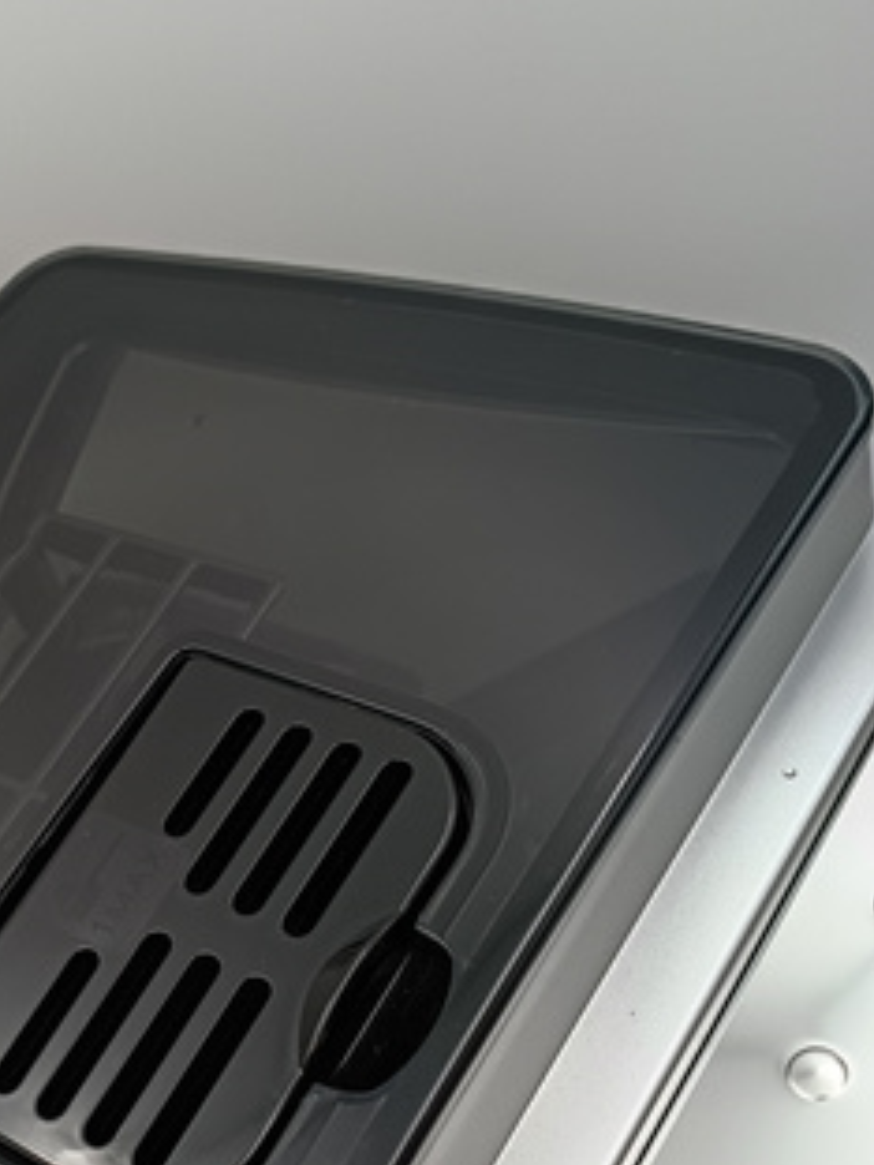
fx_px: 1683
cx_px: 37
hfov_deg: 27.7
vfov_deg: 37.4
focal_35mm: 50
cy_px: 848
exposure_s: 1/168
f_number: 1.8
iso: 144
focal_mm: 4.81
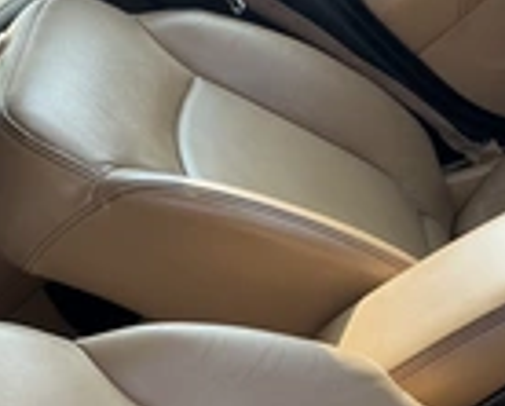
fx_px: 1183
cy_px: 384
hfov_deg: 23.2
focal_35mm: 79
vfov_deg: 19.1
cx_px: 490
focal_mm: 3
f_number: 1.8
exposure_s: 1/210
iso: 20
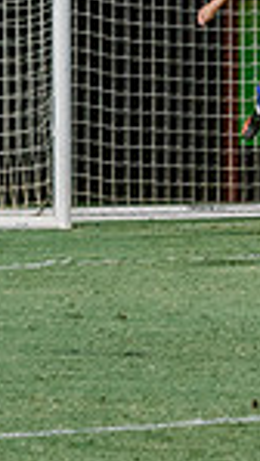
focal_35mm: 548
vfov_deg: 3.9
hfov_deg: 2.2
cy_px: 113
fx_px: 6705
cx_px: 485
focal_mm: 90
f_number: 3.5
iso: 2000
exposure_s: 1/160
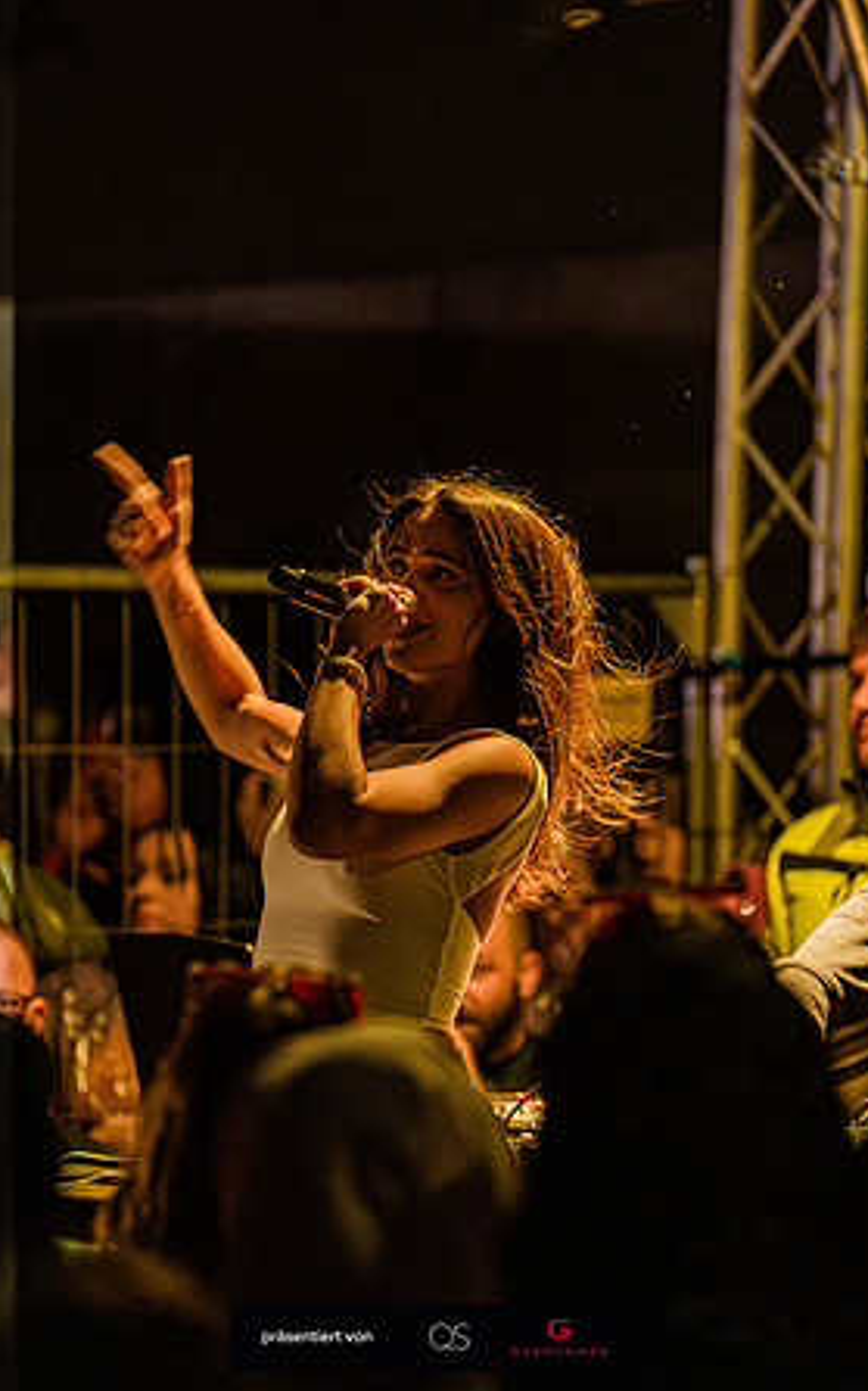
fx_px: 5834
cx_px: 436
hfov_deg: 8.5
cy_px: 697
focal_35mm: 154
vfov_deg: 13.6
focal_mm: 150
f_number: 2.8
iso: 8000
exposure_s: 1/160
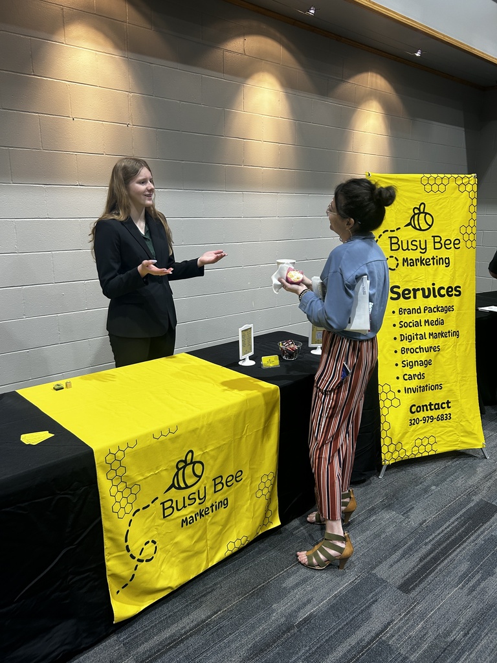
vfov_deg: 67.3
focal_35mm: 26
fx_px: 498
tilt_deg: -11.9
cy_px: 332
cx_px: 248
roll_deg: -1.5
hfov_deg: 53.1
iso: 80
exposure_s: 1/60
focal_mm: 5.7
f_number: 1.5
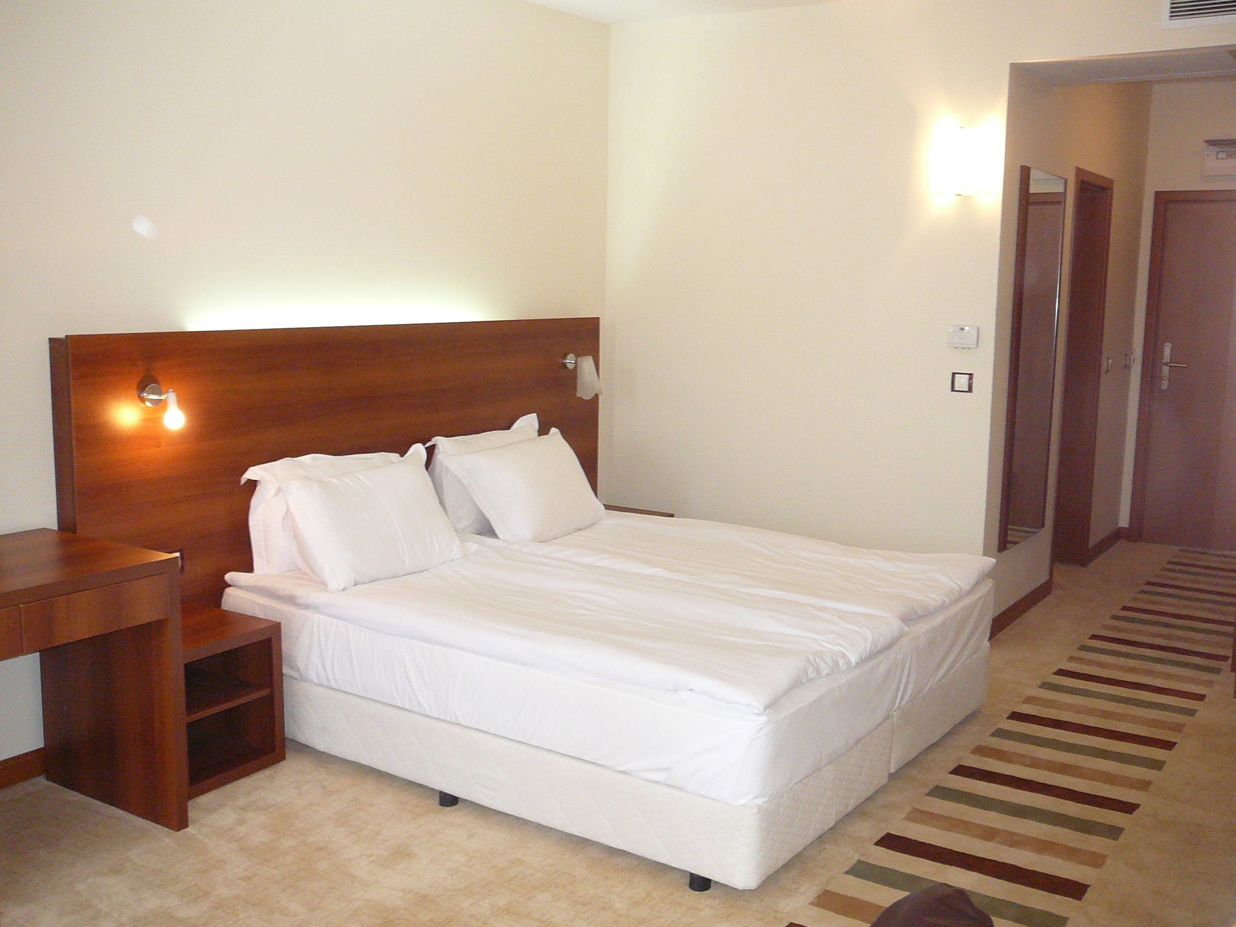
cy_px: 464
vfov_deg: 40.7
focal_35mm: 35
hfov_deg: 52.6
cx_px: 618
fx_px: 1250
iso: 200
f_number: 2.8
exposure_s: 1/30
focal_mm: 5.2
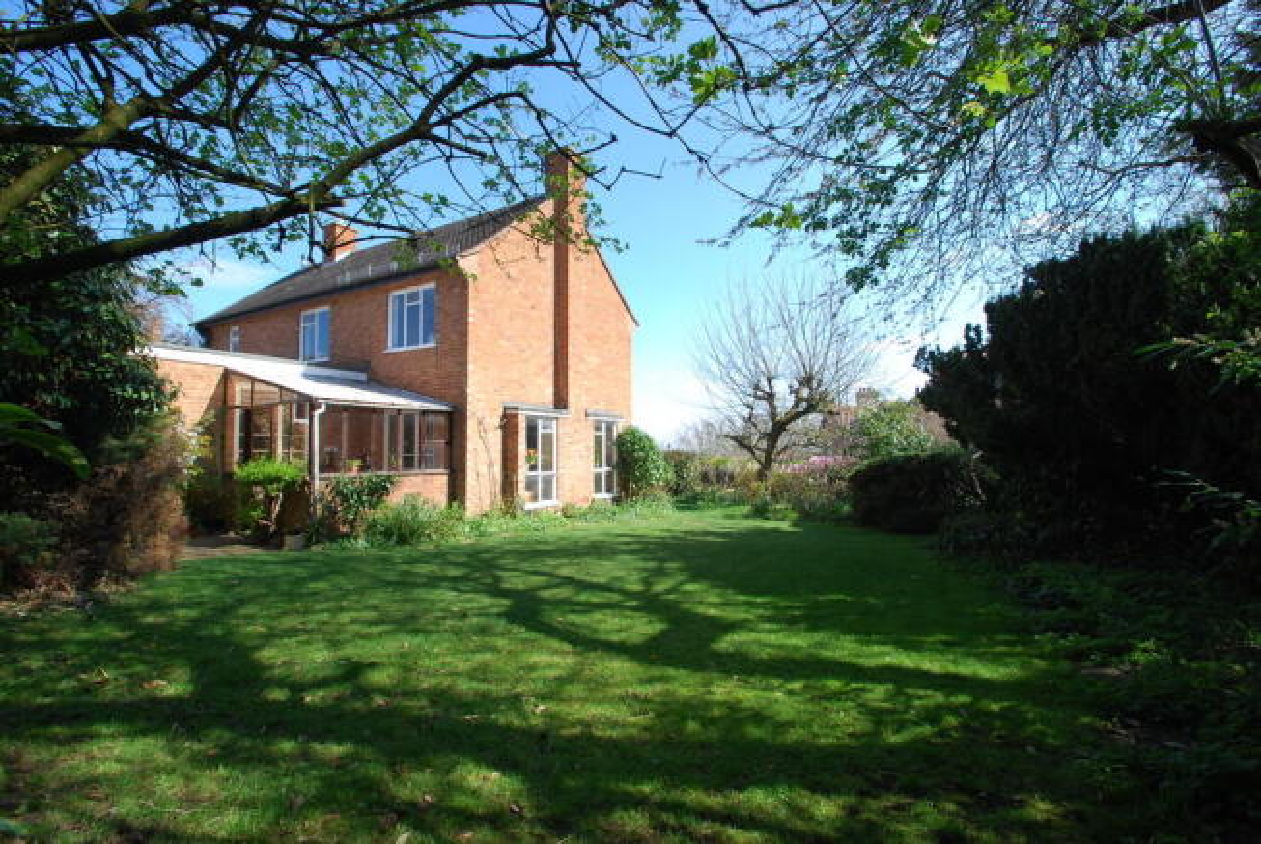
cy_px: 422
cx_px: 630
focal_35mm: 15
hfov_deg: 100.3
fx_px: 526
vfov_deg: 77.5
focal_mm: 10
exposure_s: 1/160
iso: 200
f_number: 9
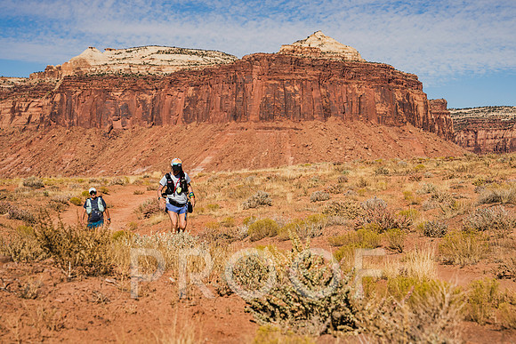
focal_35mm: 74
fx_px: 1059
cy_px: 164
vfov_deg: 18.5
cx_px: 272
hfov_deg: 27.4
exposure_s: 1/1000
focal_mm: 70
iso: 100
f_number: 5
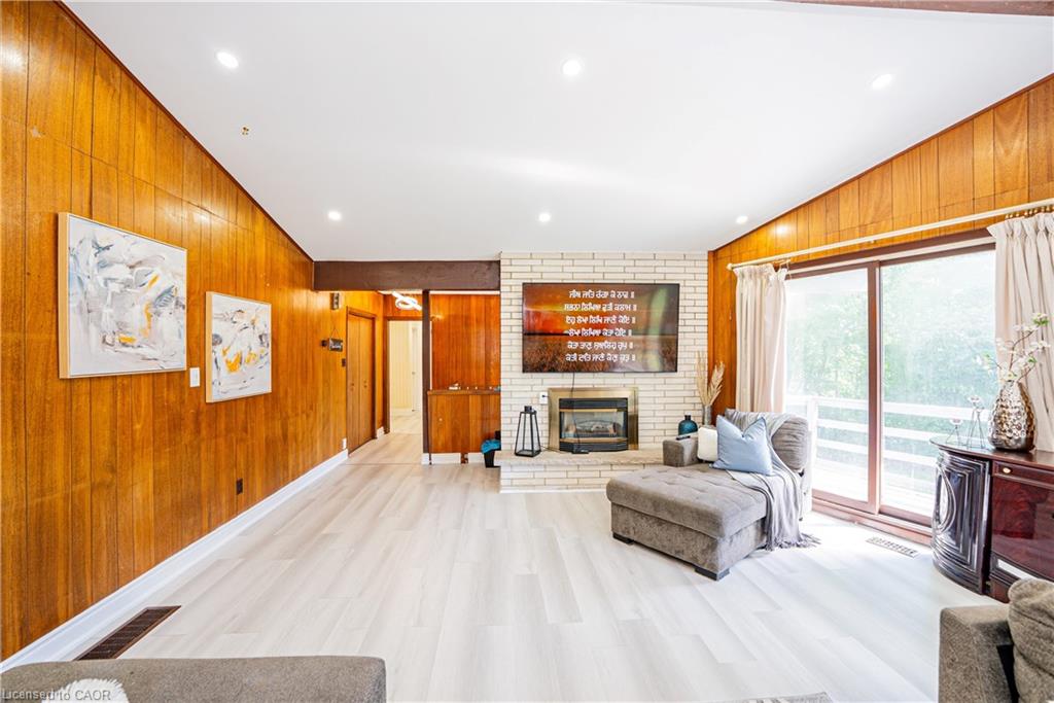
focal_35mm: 14
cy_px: 352
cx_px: 527
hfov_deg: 104.2
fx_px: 410
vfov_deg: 81.2
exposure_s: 1/20
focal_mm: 14
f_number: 5
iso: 1000
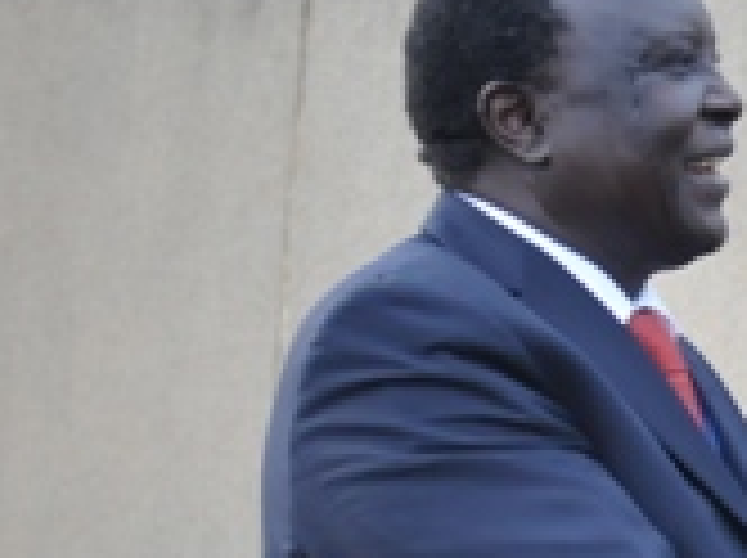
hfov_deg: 7.6
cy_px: 513
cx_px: 1170
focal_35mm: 254
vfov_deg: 5.8
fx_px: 5473
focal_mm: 38
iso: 800
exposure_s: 1/30
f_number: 4.5
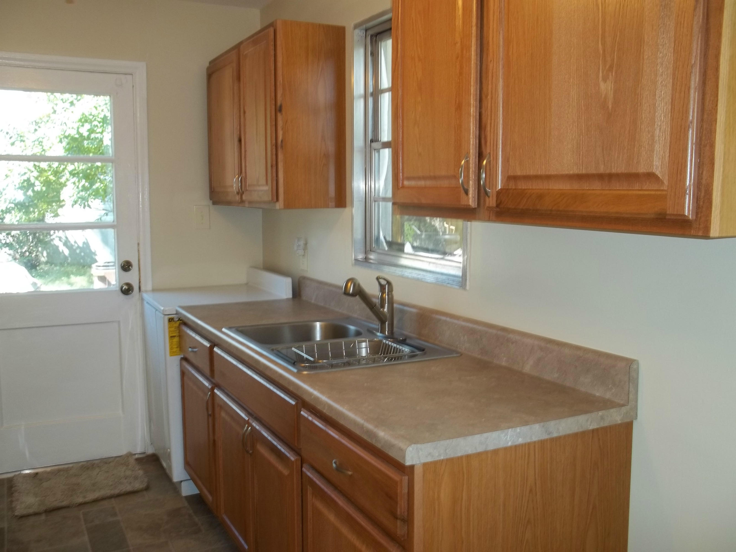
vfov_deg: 42.9
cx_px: 368
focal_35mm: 33
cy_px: 276
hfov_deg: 55.4
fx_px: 702
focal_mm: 5.9
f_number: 3.3
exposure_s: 1/30
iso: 64
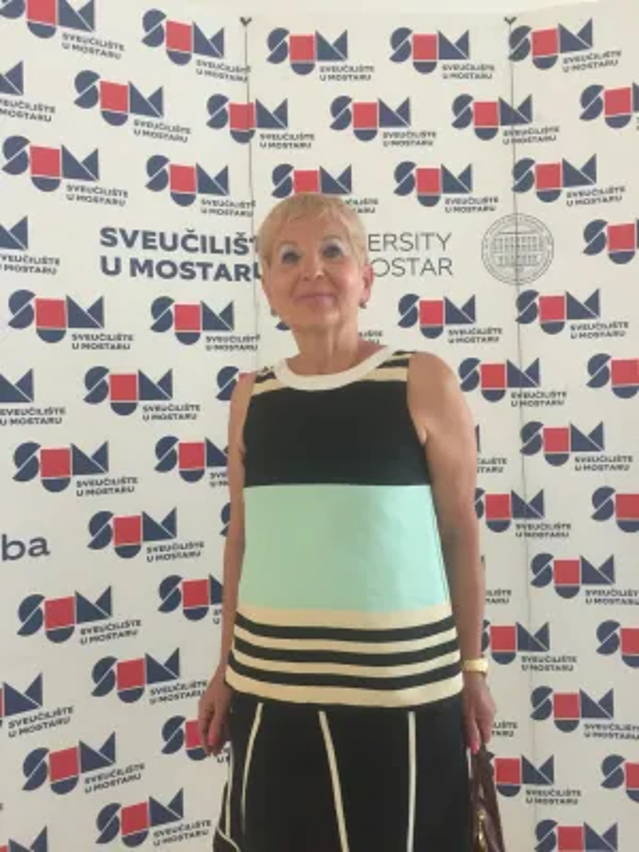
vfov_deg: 61.7
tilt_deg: +0.6
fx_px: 714
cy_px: 426
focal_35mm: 29
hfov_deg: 48.2
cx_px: 320
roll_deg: +2.0
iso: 100
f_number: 2.2
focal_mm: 4.15
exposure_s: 1/17
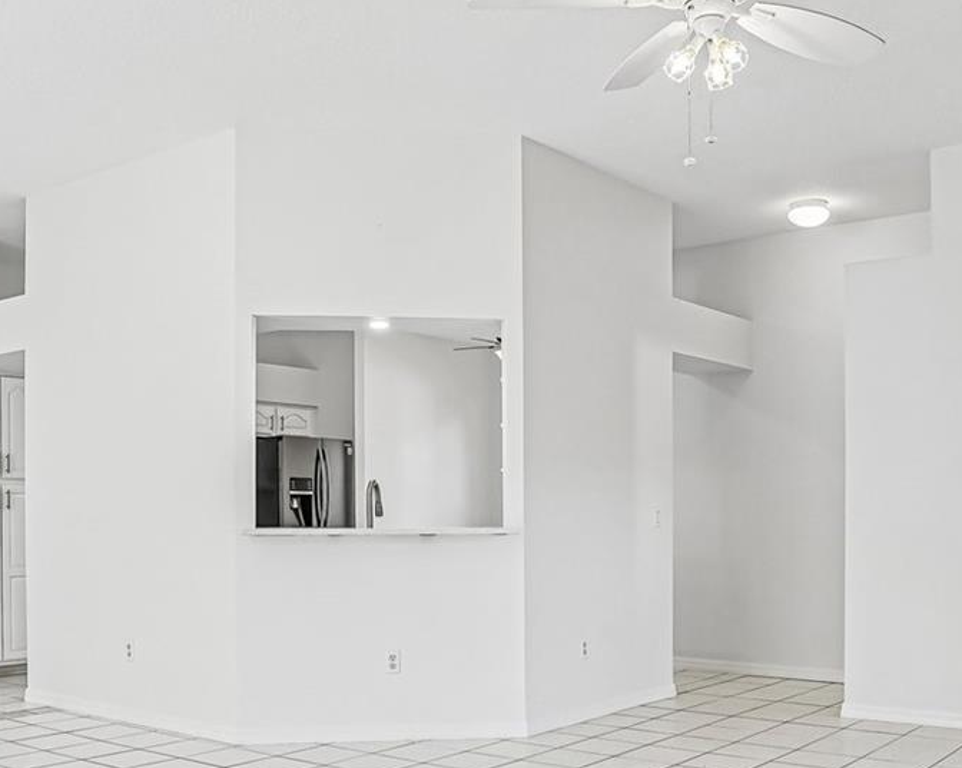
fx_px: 1081
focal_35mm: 38
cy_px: 531
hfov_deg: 47.9
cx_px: 465
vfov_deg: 38.5
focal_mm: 17
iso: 250
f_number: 9
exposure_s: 1/30
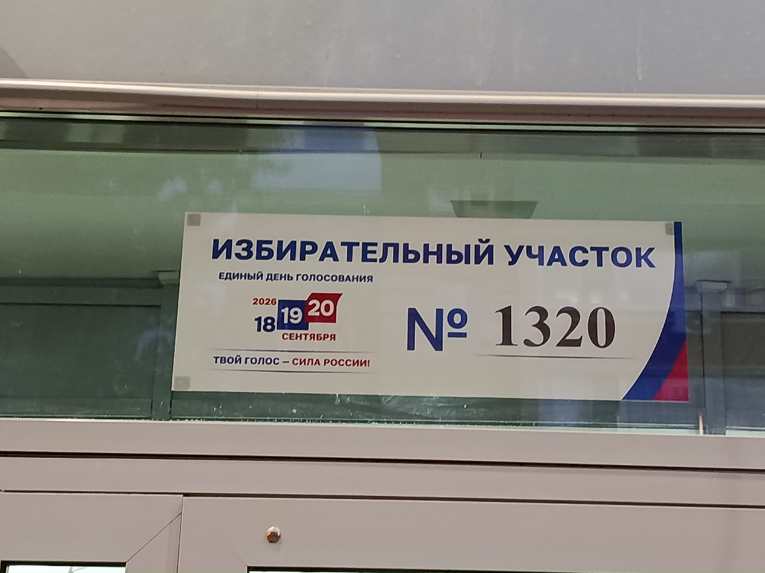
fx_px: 1591
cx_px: 382
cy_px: 286
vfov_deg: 20.4
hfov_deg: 27.0
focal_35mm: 72
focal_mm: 5.24
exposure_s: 1/25
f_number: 1.7
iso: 2358
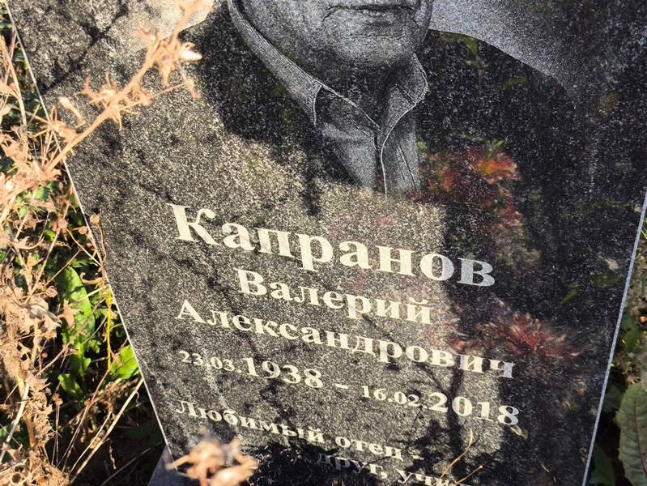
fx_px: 935
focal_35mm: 50
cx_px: 324
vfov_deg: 29.1
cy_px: 243
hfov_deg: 38.2
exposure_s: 1/324
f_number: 1.7
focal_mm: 4.71
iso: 50
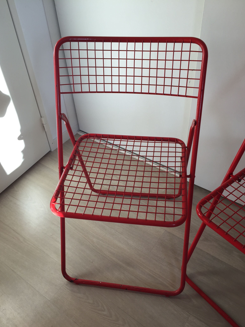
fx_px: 283
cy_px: 169
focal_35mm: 30
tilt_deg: -40.9
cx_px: 124
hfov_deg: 46.8
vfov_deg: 60.0
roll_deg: +3.1
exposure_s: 1/158
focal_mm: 4.15
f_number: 2.2
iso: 32
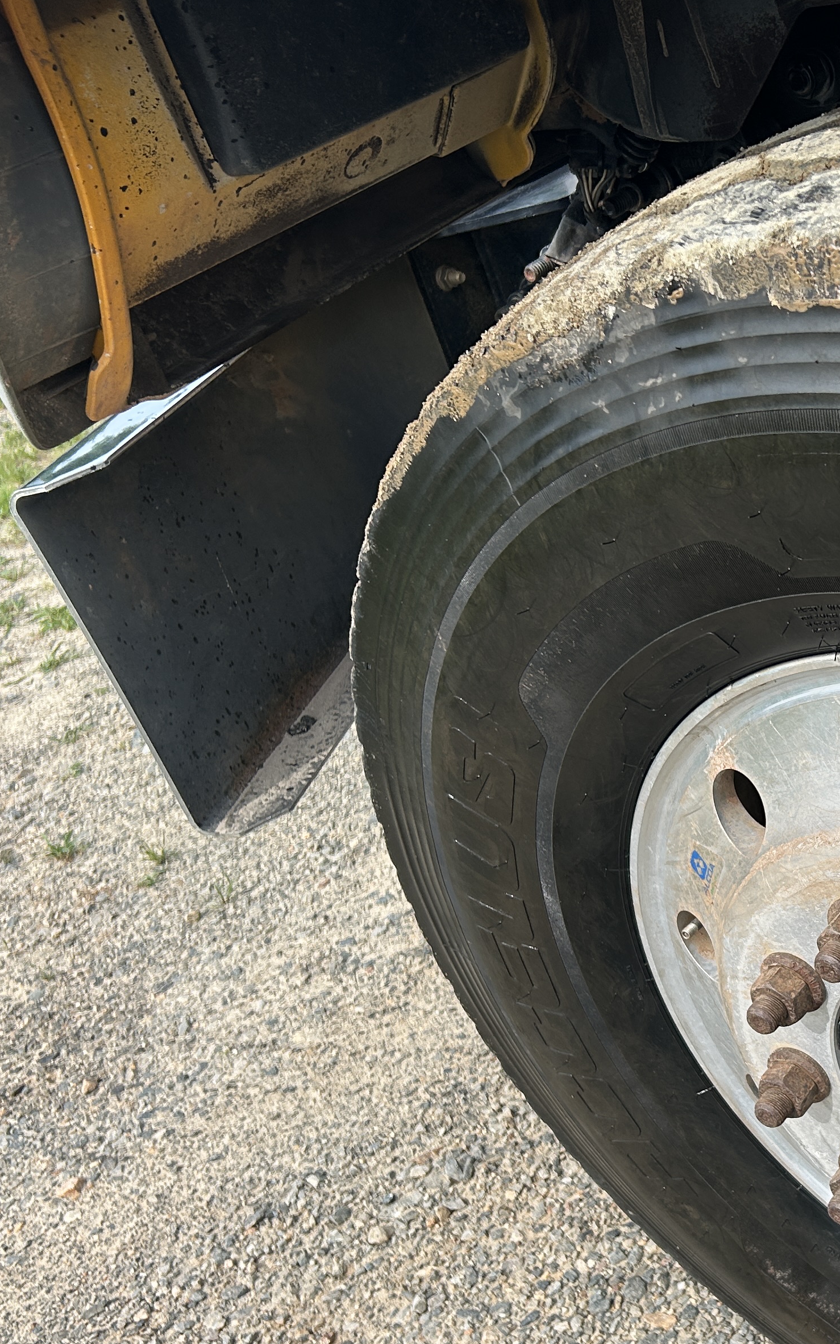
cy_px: 795
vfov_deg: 42.5
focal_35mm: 47
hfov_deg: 24.9
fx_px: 1721
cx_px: 989
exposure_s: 1/1751
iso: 50
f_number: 1.5
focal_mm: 5.7
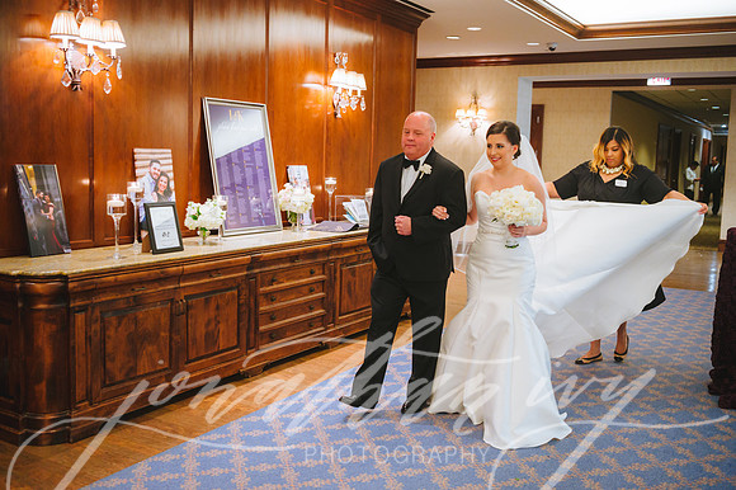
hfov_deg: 53.2
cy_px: 245
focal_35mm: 36
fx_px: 736
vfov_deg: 36.8
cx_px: 368
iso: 2500
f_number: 2.8
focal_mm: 36
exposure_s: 1/125
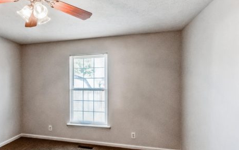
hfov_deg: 69.1
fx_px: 163
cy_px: 88
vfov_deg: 49.1
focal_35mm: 25
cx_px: 68
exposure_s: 1/13
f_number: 11
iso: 200
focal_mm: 10
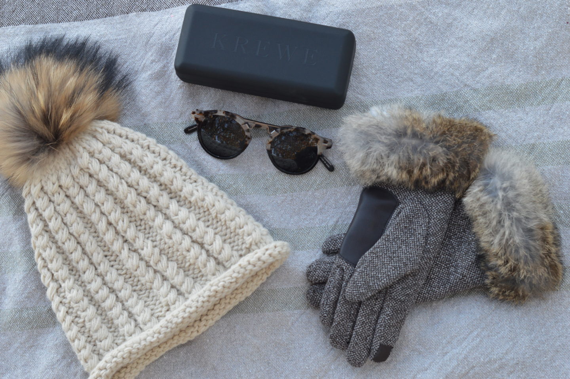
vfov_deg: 18.1
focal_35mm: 75
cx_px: 285
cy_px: 190
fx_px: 1186
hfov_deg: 27.0
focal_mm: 50
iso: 400
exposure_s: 1/125
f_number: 5.6
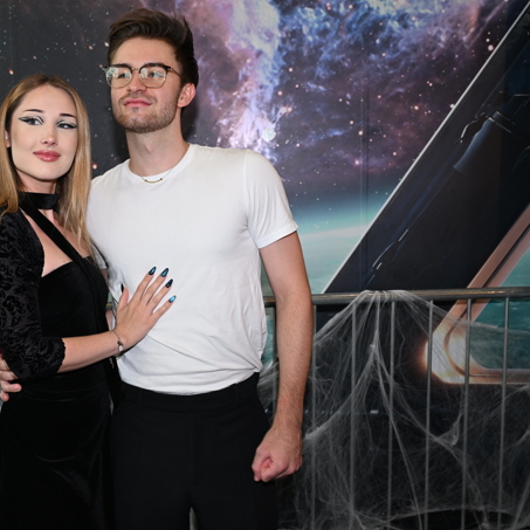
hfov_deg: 37.1
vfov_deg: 37.8
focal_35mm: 45
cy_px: 267
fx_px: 773
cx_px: 150
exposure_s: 1/80
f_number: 6.3
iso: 1250
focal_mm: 34.5
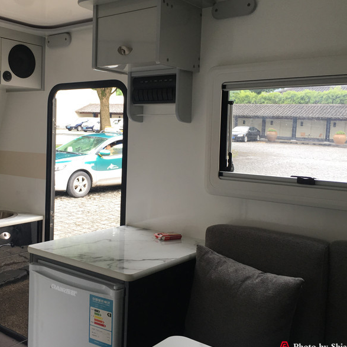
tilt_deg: -5.9
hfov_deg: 43.4
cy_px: 160
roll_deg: -2.8
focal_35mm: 38
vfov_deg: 43.8
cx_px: 126
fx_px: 431
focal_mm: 4.15
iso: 32
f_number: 2.2
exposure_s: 1/50
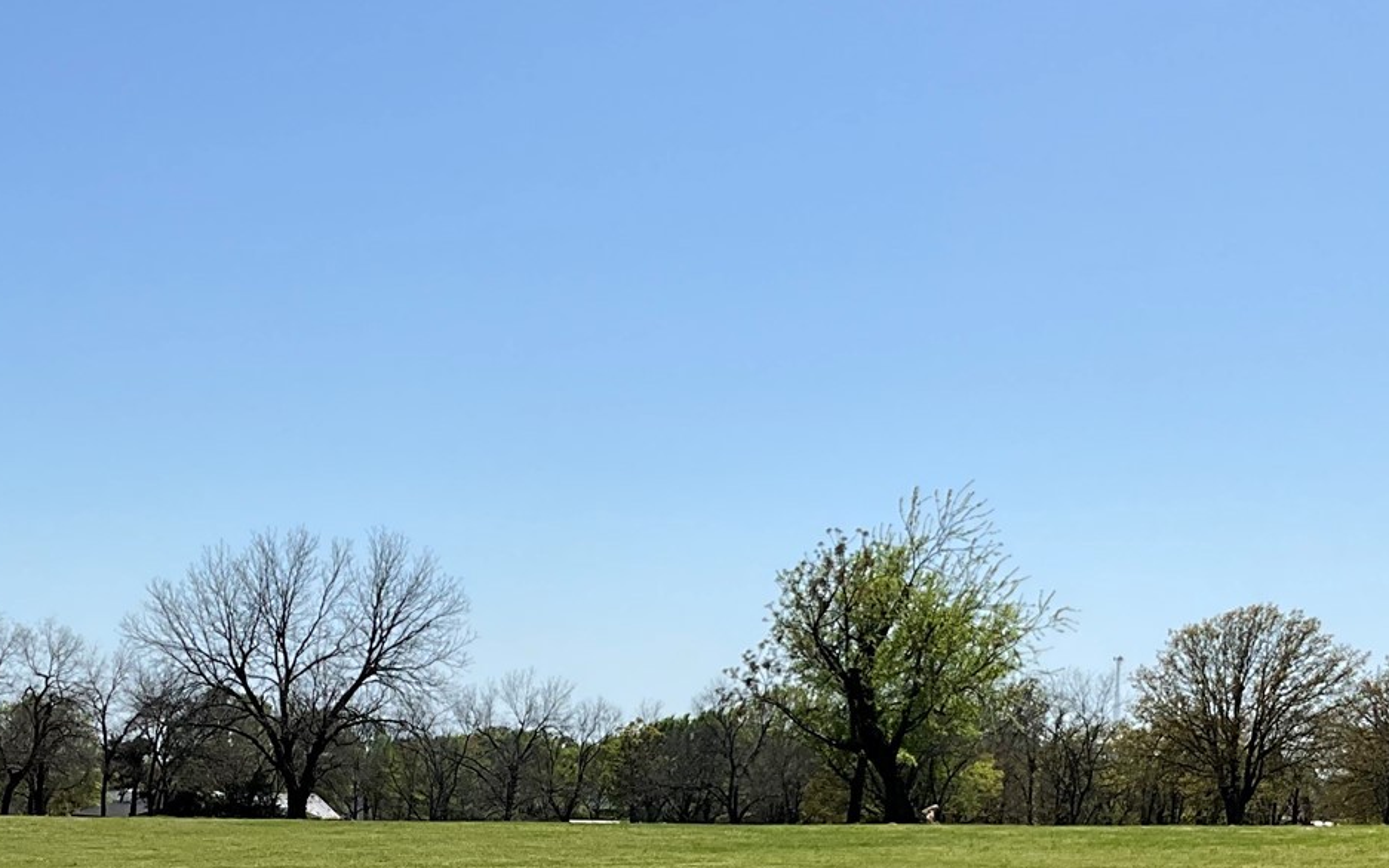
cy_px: 901
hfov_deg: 32.4
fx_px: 2385
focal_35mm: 63
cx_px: 596
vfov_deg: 19.9
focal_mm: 3
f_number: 1.8
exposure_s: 1/3125
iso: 25
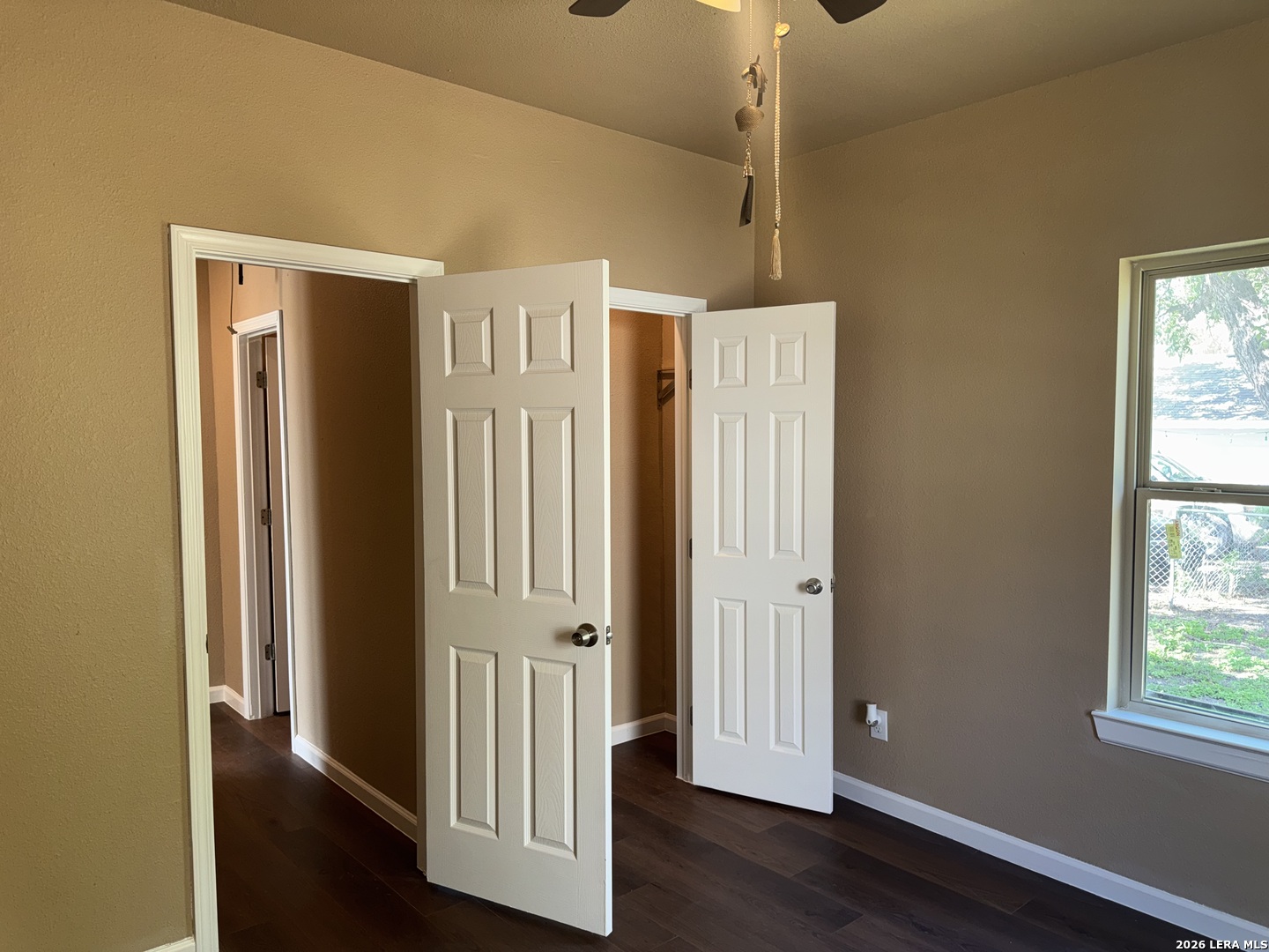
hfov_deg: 71.6
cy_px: 476
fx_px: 880
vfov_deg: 56.8
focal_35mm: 24
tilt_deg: -4.4
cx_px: 634
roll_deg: -0.9
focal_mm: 6.76
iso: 80
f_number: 1.78
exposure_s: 1/35
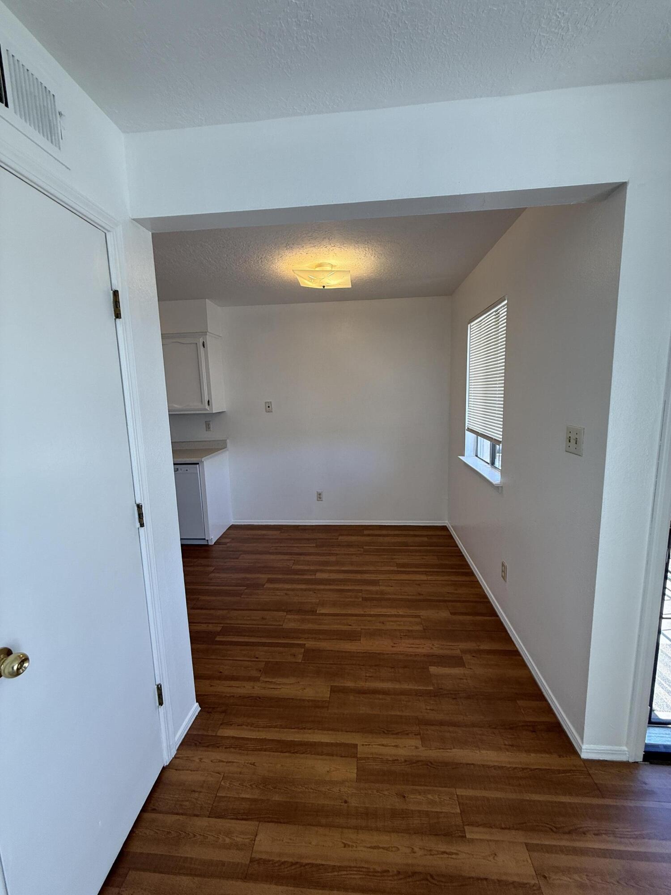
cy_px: 448
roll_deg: +1.5
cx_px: 336
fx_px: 362
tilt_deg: -7.5
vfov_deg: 102.1
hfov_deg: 85.7
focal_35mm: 14
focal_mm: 2.22
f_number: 2.2
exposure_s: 1/121
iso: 64
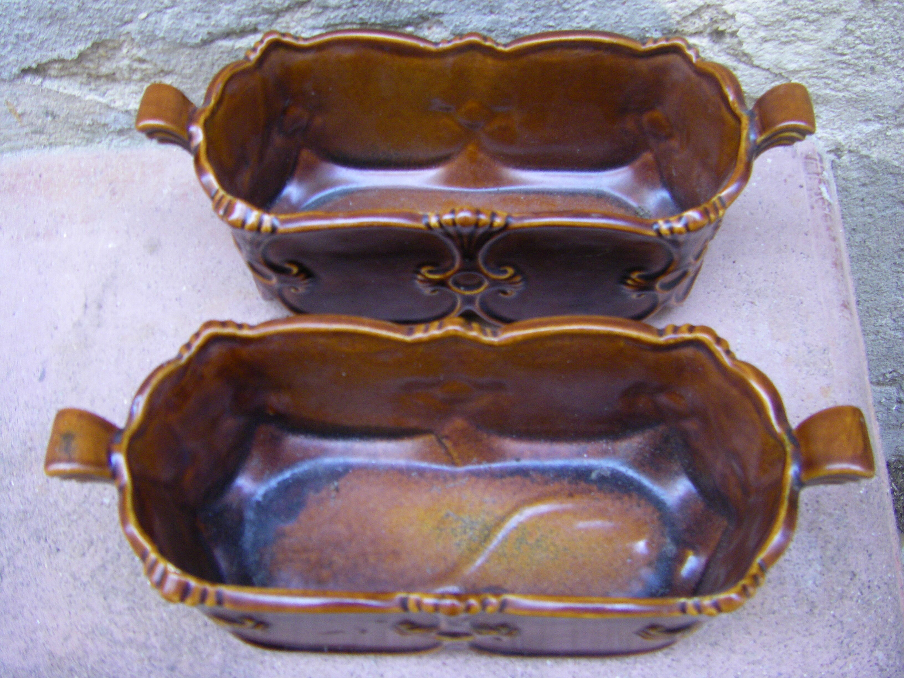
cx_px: 452
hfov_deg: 49.0
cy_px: 339
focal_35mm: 38
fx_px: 992
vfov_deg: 37.7
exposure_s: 1/50
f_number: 3.5
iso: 250
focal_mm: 6.3
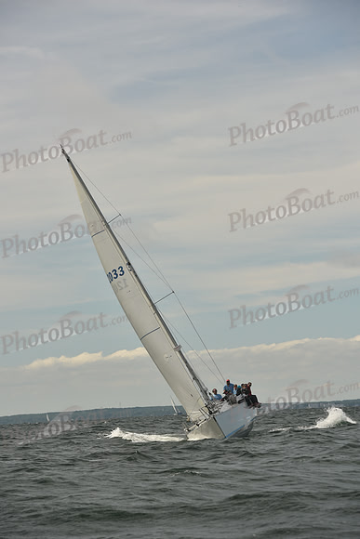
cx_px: 180
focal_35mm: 135
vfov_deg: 15.2
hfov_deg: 10.2
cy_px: 270
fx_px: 2024
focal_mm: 135
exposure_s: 1/1000
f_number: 7.1
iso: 320
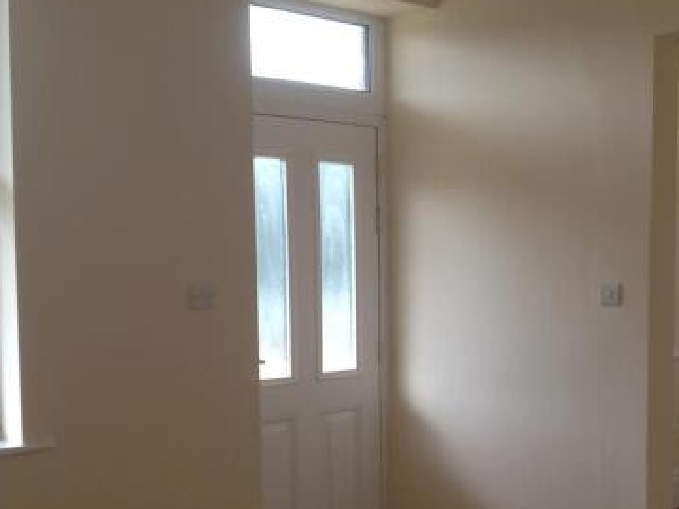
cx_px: 500
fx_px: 1118
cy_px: 330
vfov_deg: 25.5
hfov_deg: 33.2
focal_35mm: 57
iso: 64
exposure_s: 1/60
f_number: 2.4
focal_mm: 4.28
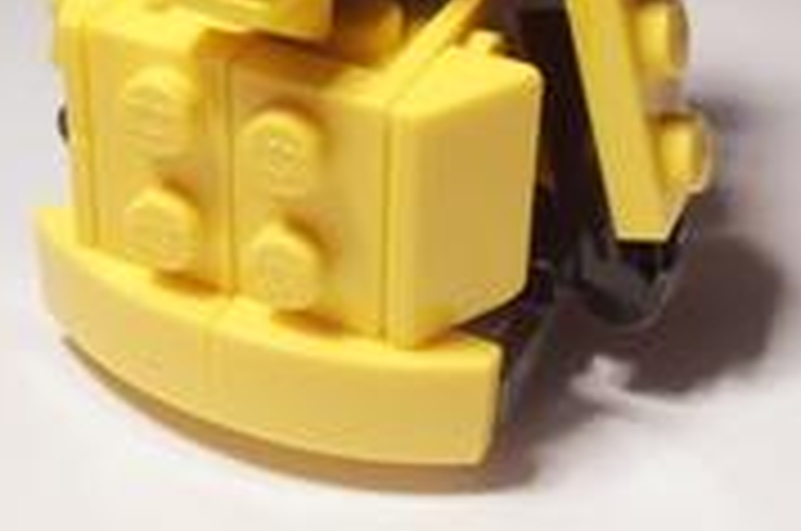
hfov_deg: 26.0
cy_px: 22
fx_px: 1732
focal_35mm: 78
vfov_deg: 17.1
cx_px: 360
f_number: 3.9
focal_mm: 6.61
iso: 80
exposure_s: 1/100
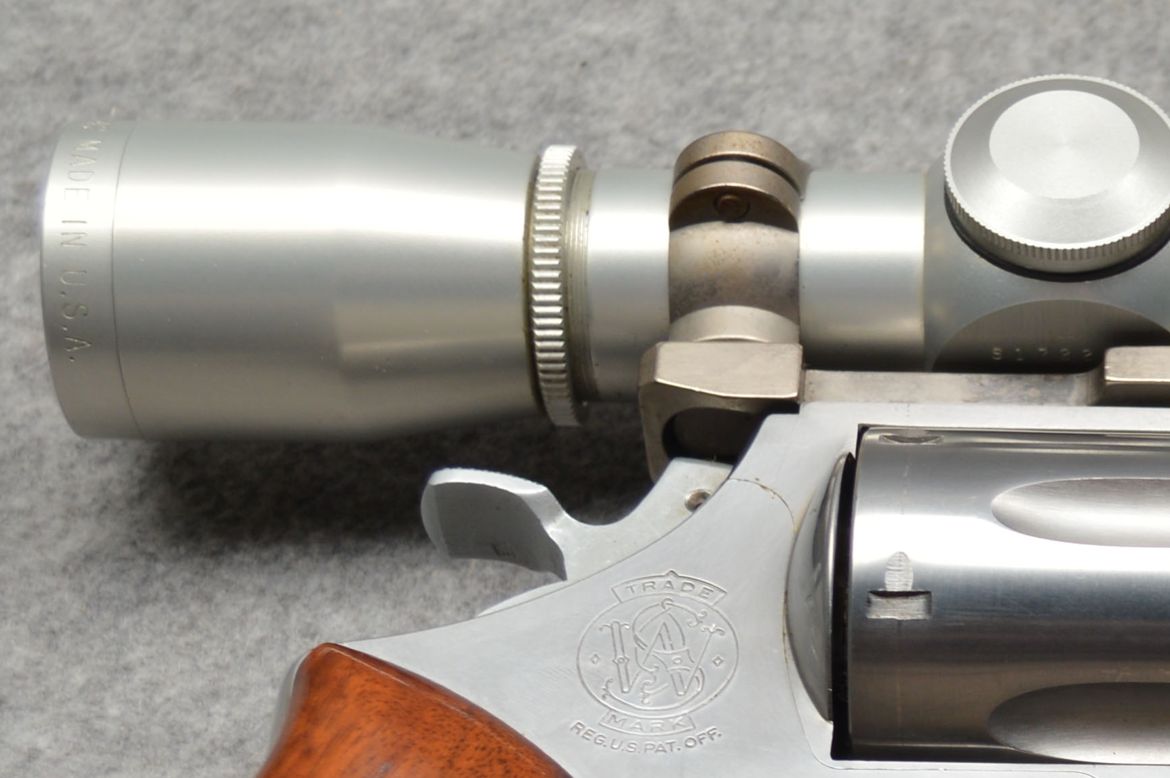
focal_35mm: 136
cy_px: 969
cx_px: 1534
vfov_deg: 9.9
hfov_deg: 14.4
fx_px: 4416
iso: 100
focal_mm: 26
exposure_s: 1/200
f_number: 4.5
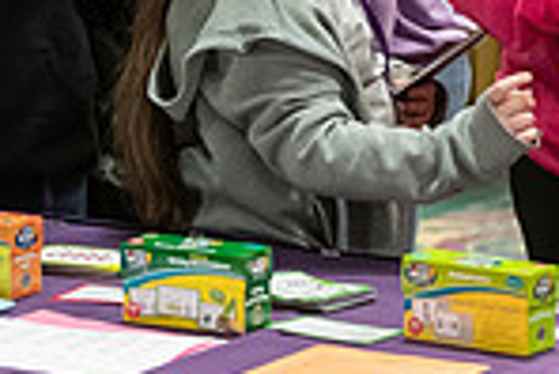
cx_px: -11
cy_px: -217
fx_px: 4989
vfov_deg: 4.3
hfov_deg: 6.4
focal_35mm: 321
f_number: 3.2
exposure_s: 1/200
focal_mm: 82
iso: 3200
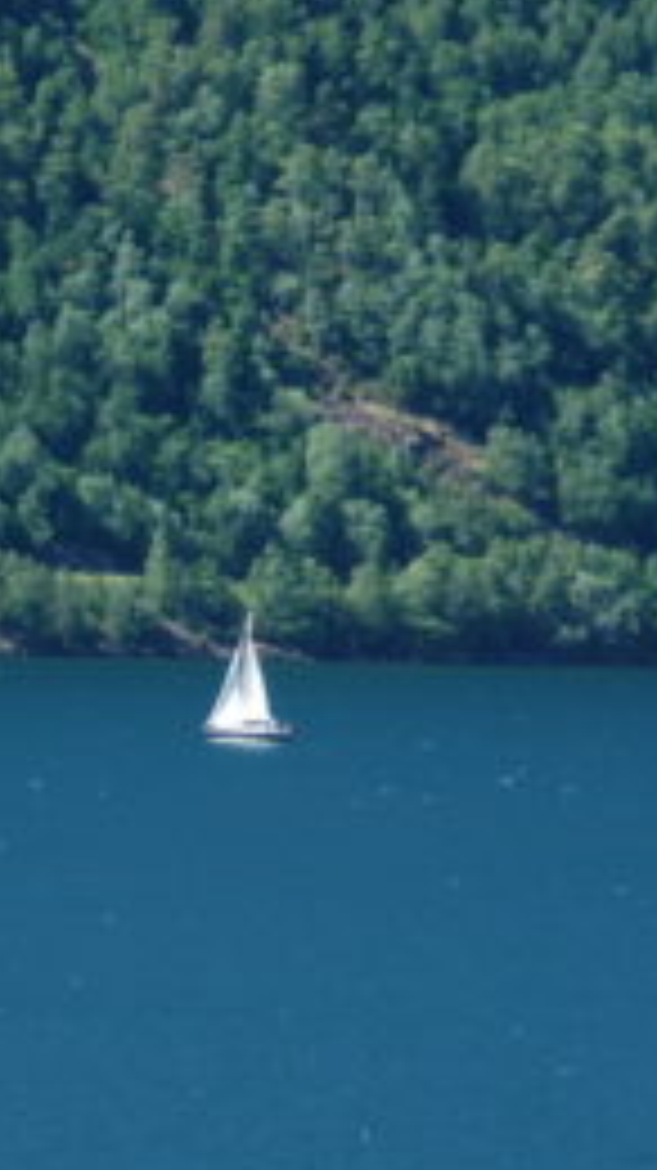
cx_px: -108
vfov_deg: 5.9
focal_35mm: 363
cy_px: 682
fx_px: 11257
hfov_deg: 3.3
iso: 100
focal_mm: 120
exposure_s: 1/200
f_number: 5.3
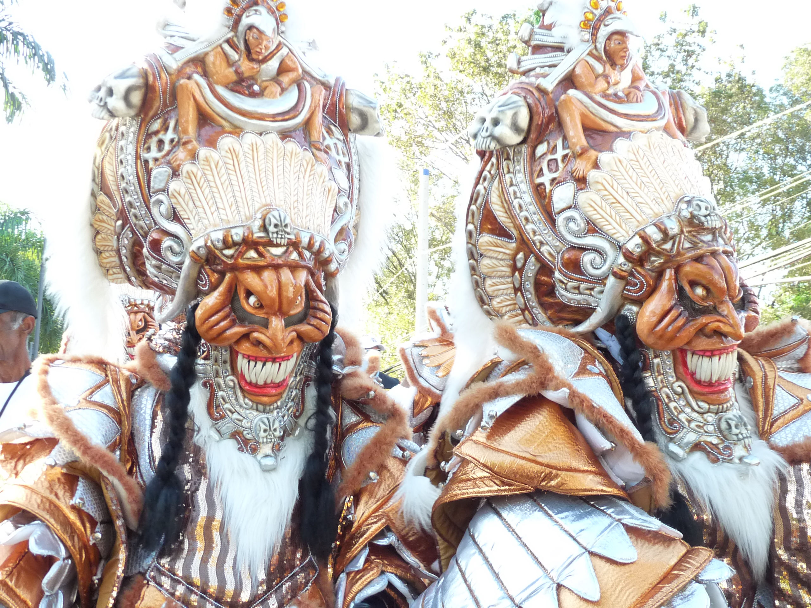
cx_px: 406
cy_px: 304
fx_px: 867
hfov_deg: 50.1
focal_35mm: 37
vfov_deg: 38.7
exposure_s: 1/160
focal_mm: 4.8
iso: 320
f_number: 2.8
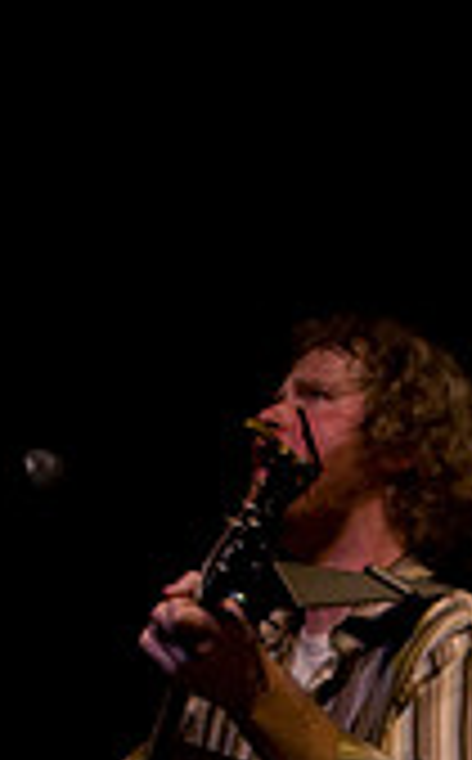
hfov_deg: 6.1
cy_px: 917
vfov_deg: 9.8
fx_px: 4382
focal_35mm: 212
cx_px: 605
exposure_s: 1/60
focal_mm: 52
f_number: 2.8
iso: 800
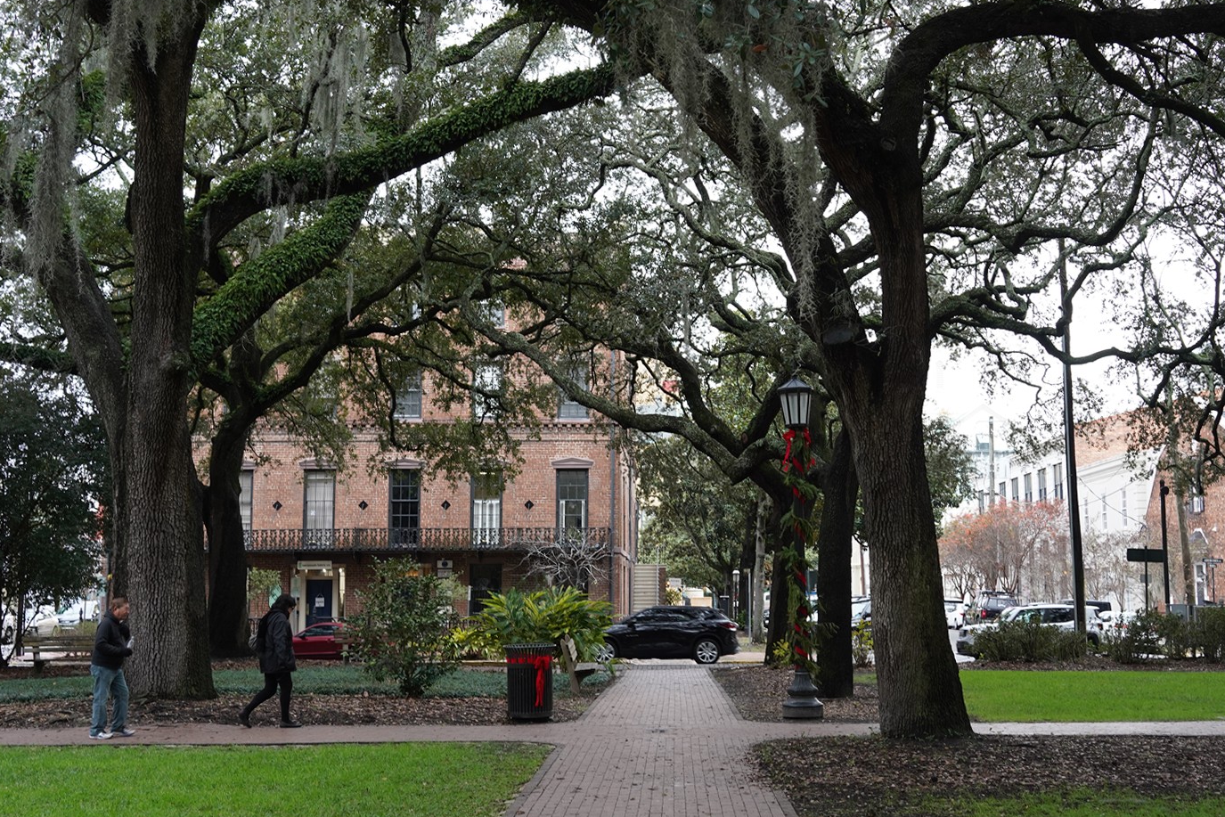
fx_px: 1633
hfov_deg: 41.1
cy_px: 353
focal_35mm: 48
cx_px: 681
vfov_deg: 28.1
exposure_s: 1/100
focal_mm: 33
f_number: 5.6
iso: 500
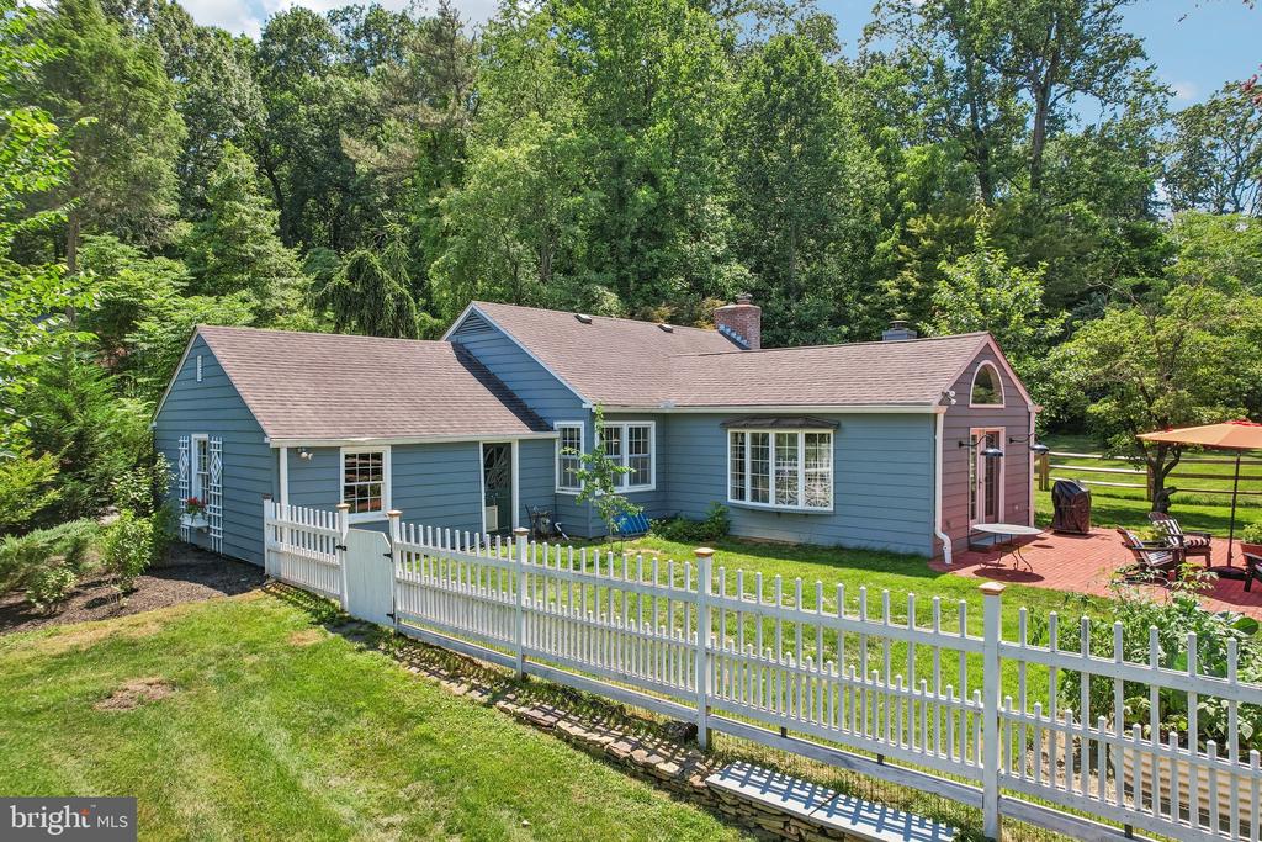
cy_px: 421
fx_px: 771
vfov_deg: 57.2
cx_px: 631
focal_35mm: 22
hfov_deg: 78.6
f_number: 2.8
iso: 100
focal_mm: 8.4
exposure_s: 1/800
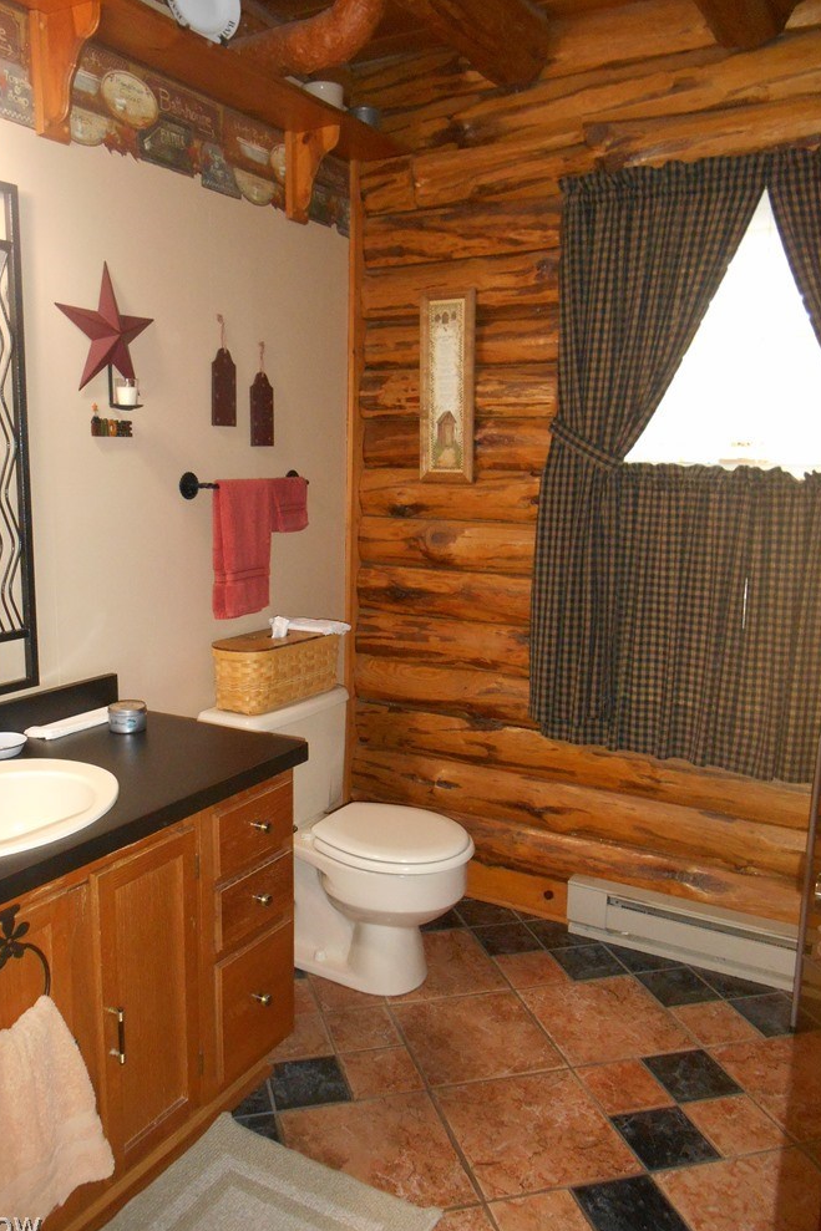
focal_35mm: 28
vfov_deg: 65.5
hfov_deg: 46.2
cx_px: 348
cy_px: 616
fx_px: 958
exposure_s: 1/25
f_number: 3.4
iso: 450
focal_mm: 4.7
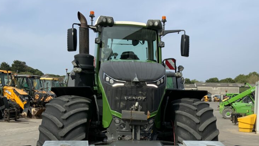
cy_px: 110
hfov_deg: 46.1
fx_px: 302
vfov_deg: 26.8
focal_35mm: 44
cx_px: 159
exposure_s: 1/1984
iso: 16
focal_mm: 3
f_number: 1.8
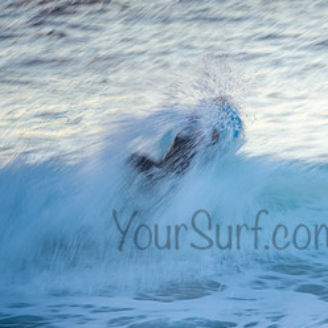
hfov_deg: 1.2
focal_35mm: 1493
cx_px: 249
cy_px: 219
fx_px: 16005
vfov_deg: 1.2
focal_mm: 500
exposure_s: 1/25
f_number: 14
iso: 100
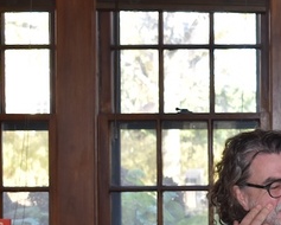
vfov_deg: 10.6
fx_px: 1215
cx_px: 378
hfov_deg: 12.7
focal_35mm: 146
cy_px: 188
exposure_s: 1/125
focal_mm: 32
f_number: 5.6
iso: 720
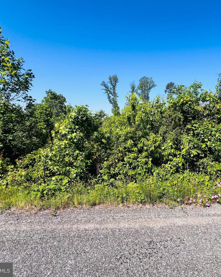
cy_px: 138
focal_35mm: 17
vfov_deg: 89.6
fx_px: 139
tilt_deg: -6.5
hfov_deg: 73.9
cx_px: 153
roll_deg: +1.0
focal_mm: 1.57
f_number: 1.8
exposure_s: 1/943
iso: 32
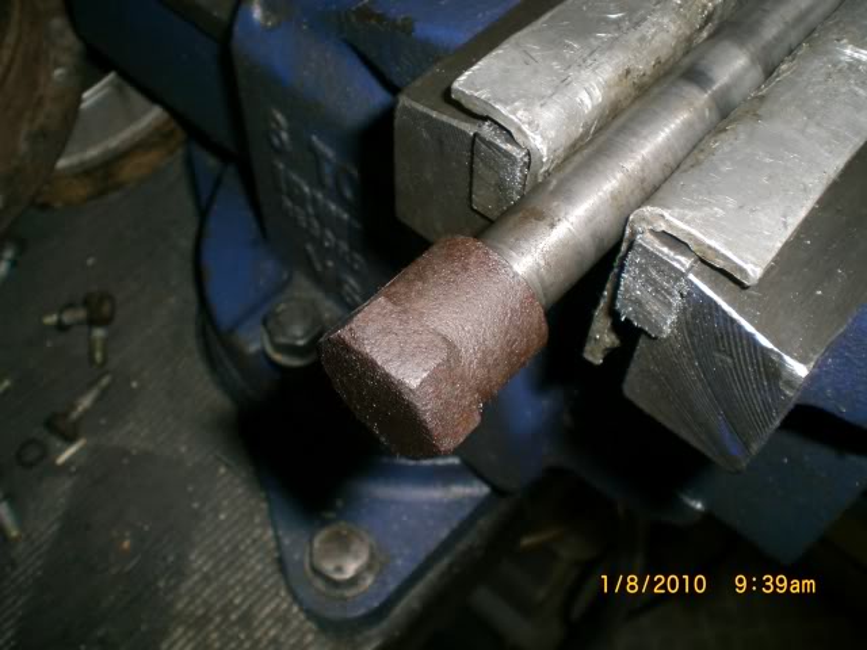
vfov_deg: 37.7
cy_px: 325
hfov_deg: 49.0
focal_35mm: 38
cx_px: 434
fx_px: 952
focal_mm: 6.3
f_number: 4.4
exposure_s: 1/60
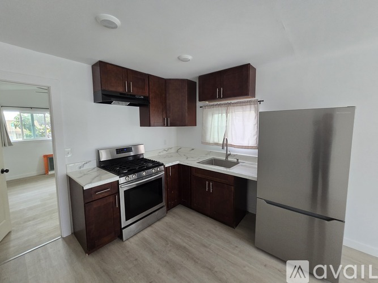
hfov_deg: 106.2
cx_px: 189
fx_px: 142
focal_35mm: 13
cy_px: 142
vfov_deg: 89.9
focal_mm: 2.2
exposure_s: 1/60
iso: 250
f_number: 2.2
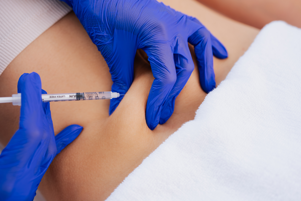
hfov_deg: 39.6
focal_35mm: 50
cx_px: 150
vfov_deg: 27.0
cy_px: 100
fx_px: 418
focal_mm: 50
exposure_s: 1/250
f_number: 2.8
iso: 160
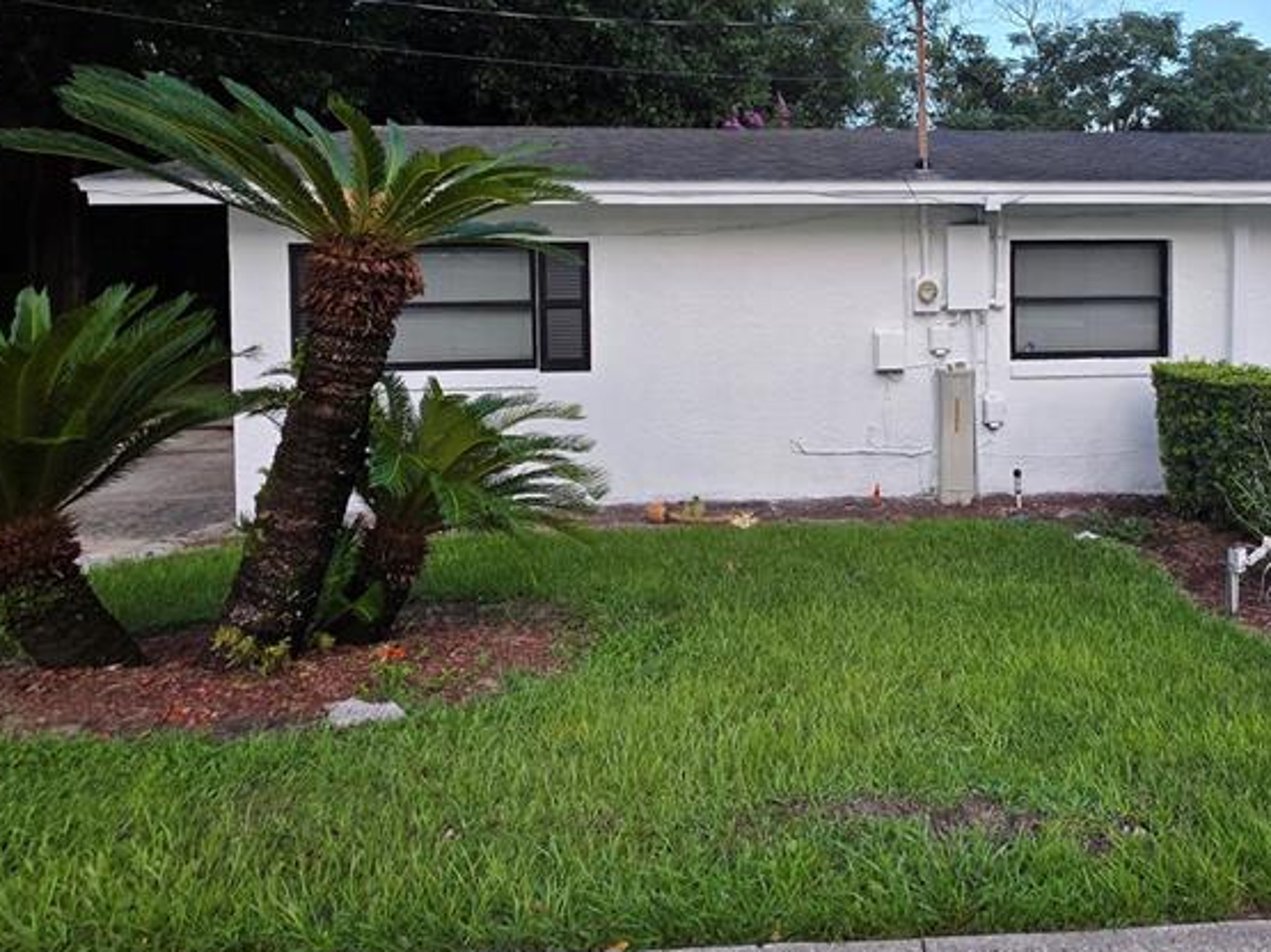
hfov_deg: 68.9
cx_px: 882
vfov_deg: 55.2
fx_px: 881
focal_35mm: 24
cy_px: 291
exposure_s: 1/310
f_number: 1.9
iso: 40
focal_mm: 2.2
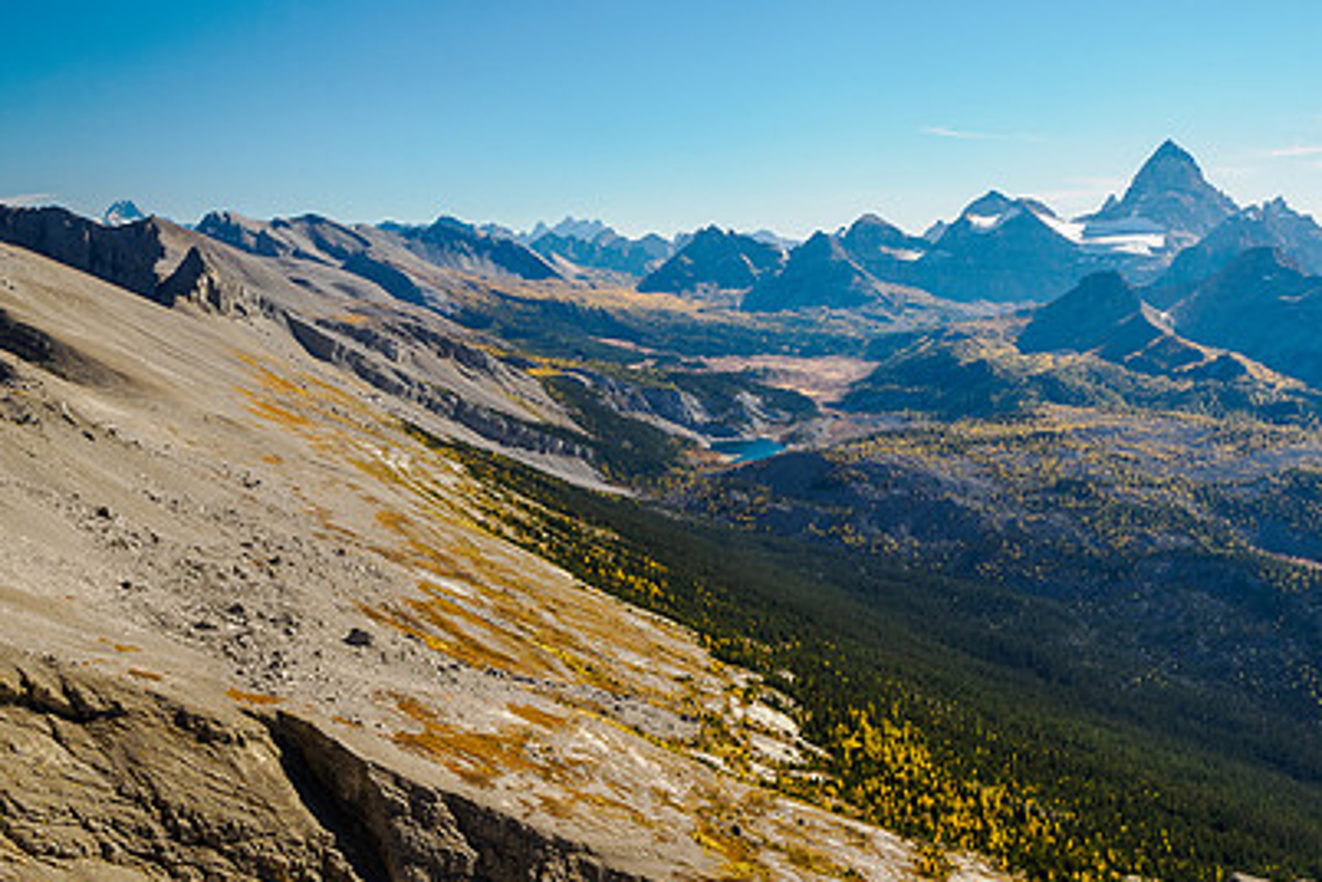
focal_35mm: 42
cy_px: 489
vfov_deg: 31.9
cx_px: 806
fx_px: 1542
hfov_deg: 46.1
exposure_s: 1/125
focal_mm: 14
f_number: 8
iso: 200
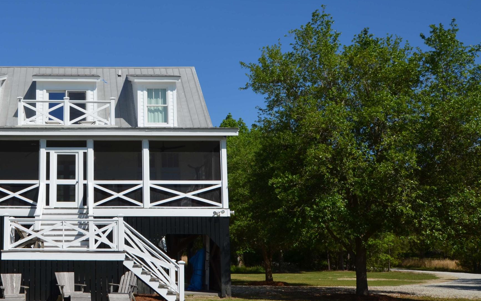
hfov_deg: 36.2
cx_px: 65
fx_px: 695
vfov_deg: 24.4
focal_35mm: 53
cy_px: 139
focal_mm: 20
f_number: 9
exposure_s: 1/320
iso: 100
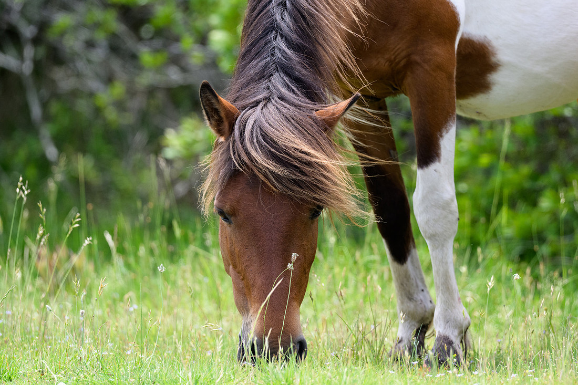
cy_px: 176
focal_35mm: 518
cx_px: 325
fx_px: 8319
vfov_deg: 2.7
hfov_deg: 4.0
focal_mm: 460
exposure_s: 1/1250
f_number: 6
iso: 1250
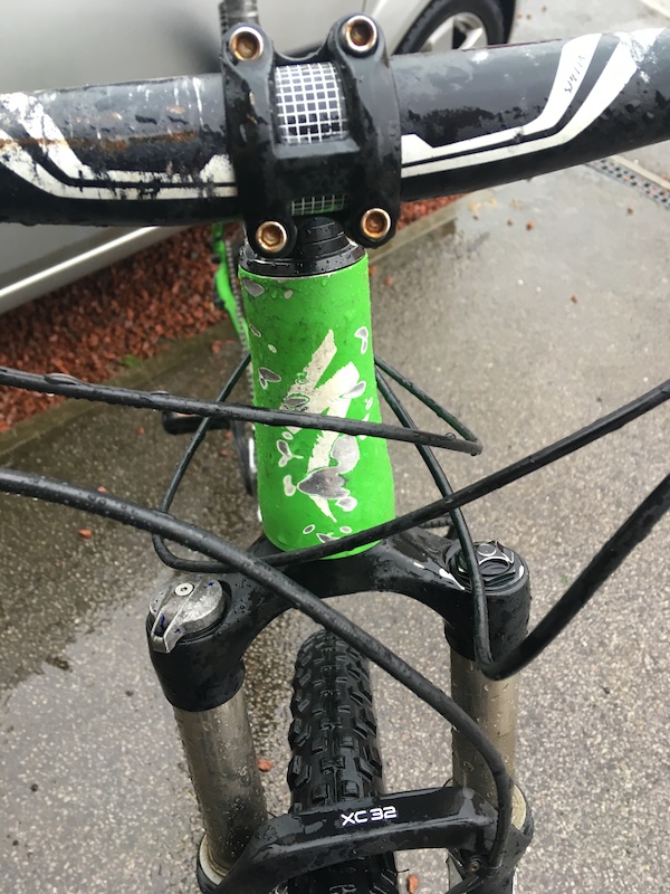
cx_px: 335
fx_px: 748
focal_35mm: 29
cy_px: 447
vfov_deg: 61.7
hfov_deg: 48.2
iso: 80
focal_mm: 4.15
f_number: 2.2
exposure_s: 1/33
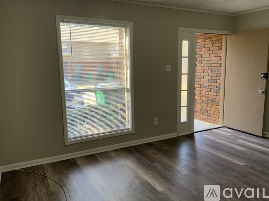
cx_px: 134
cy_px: 100
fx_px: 225
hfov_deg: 61.7
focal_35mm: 29
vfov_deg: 48.2
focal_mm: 3
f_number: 1.8
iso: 50
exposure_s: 1/120
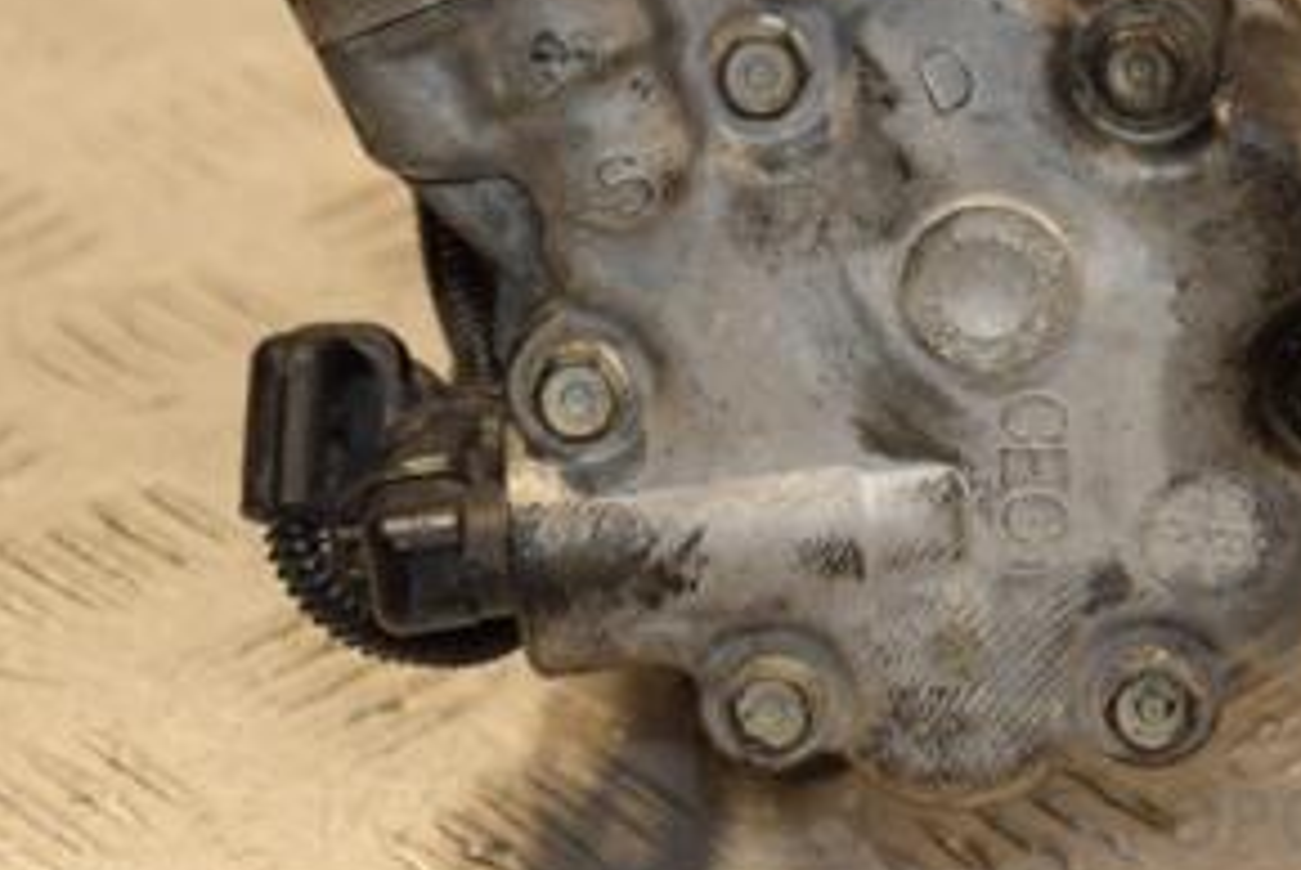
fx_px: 8971
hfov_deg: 8.3
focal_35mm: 248
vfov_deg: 5.5
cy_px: 36
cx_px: 906
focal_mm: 80
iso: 800
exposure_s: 1/160
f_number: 5.3
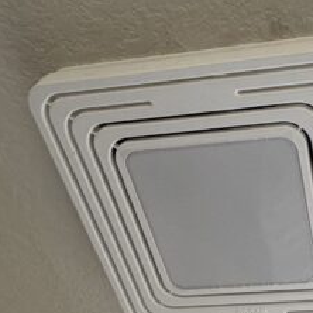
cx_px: 313
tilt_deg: +47.5
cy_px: 312
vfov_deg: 28.3
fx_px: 583
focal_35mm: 57
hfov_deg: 28.2
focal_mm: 2.22
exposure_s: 1/81
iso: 200
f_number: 2.2
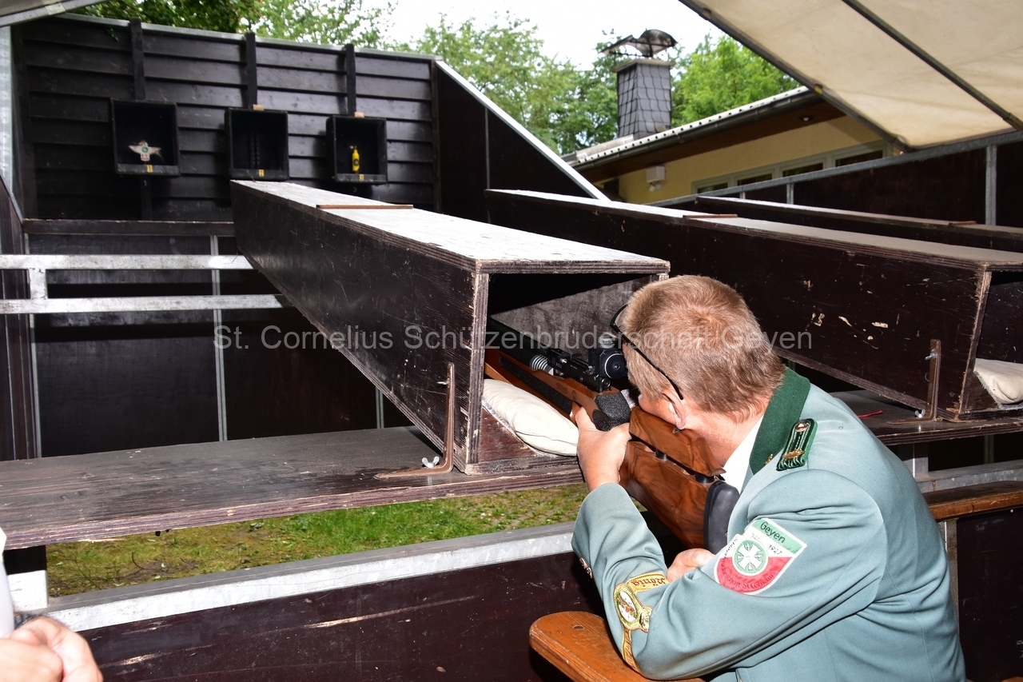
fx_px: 938
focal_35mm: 33
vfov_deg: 40.0
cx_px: 512
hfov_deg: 57.2
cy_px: 341
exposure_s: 1/60
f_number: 6.3
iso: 640
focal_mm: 22
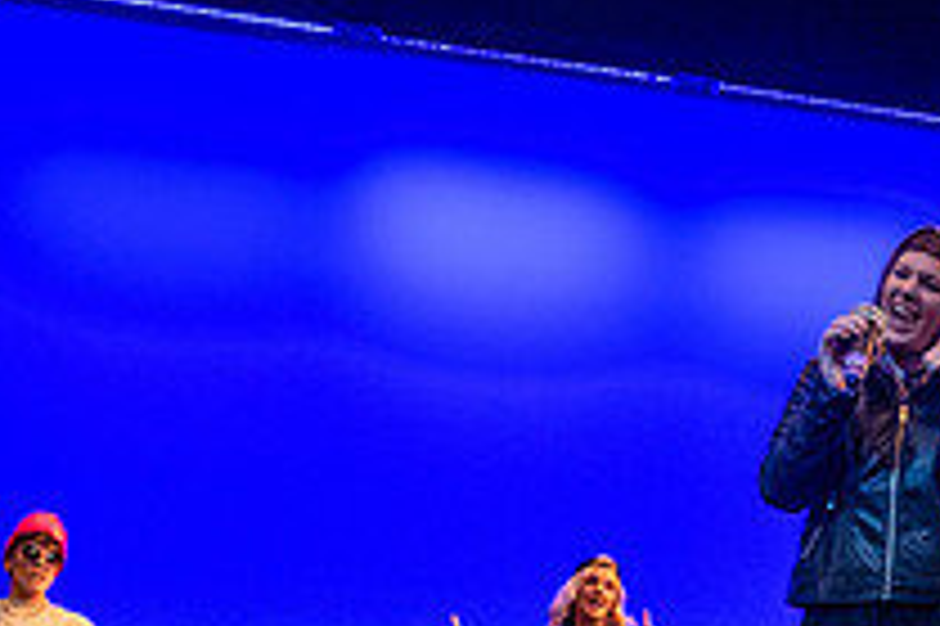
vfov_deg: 18.1
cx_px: 904
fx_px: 1957
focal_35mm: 75
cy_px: 462
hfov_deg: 25.9
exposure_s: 1/320
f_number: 3.5
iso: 4000
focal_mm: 27
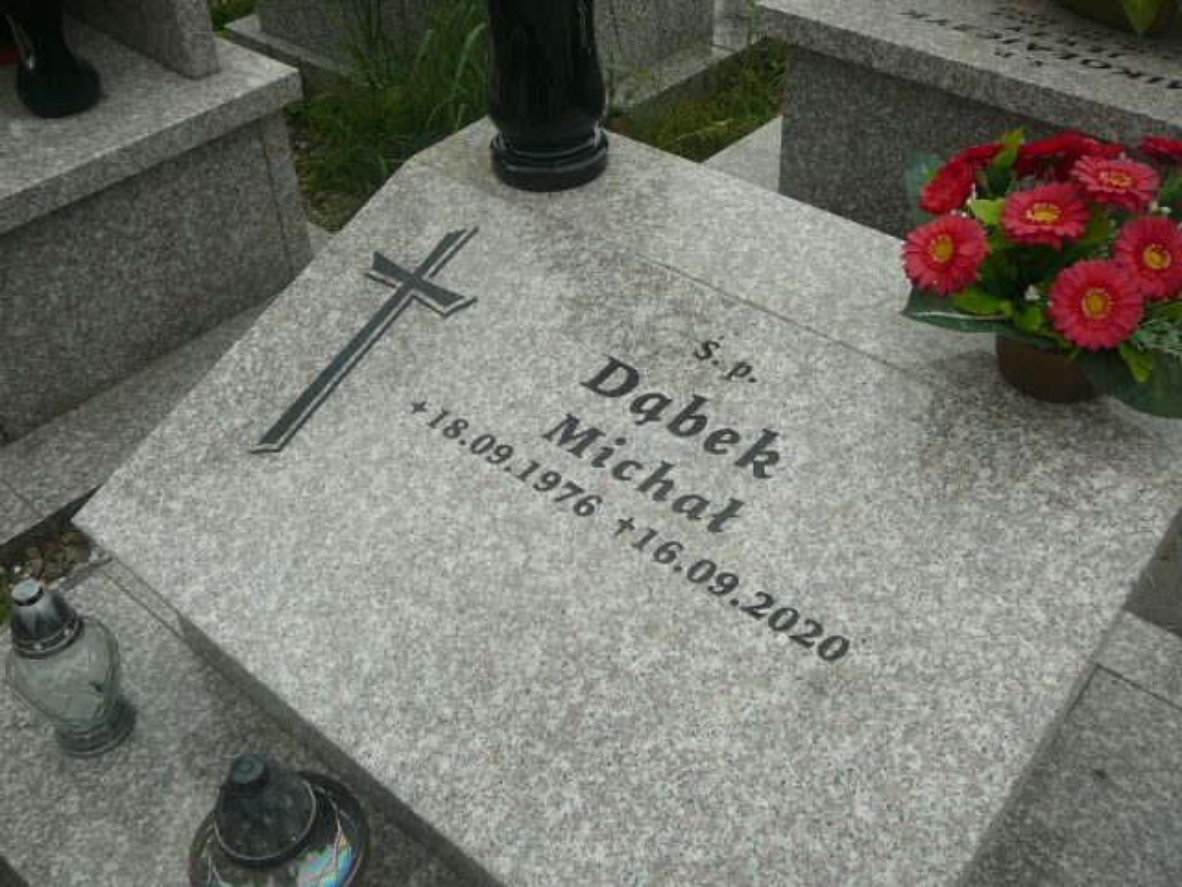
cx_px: 591
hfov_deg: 52.6
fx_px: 1195
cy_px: 444
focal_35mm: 35
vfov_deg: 40.7
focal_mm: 5.2
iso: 80
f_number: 2.8
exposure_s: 1/200
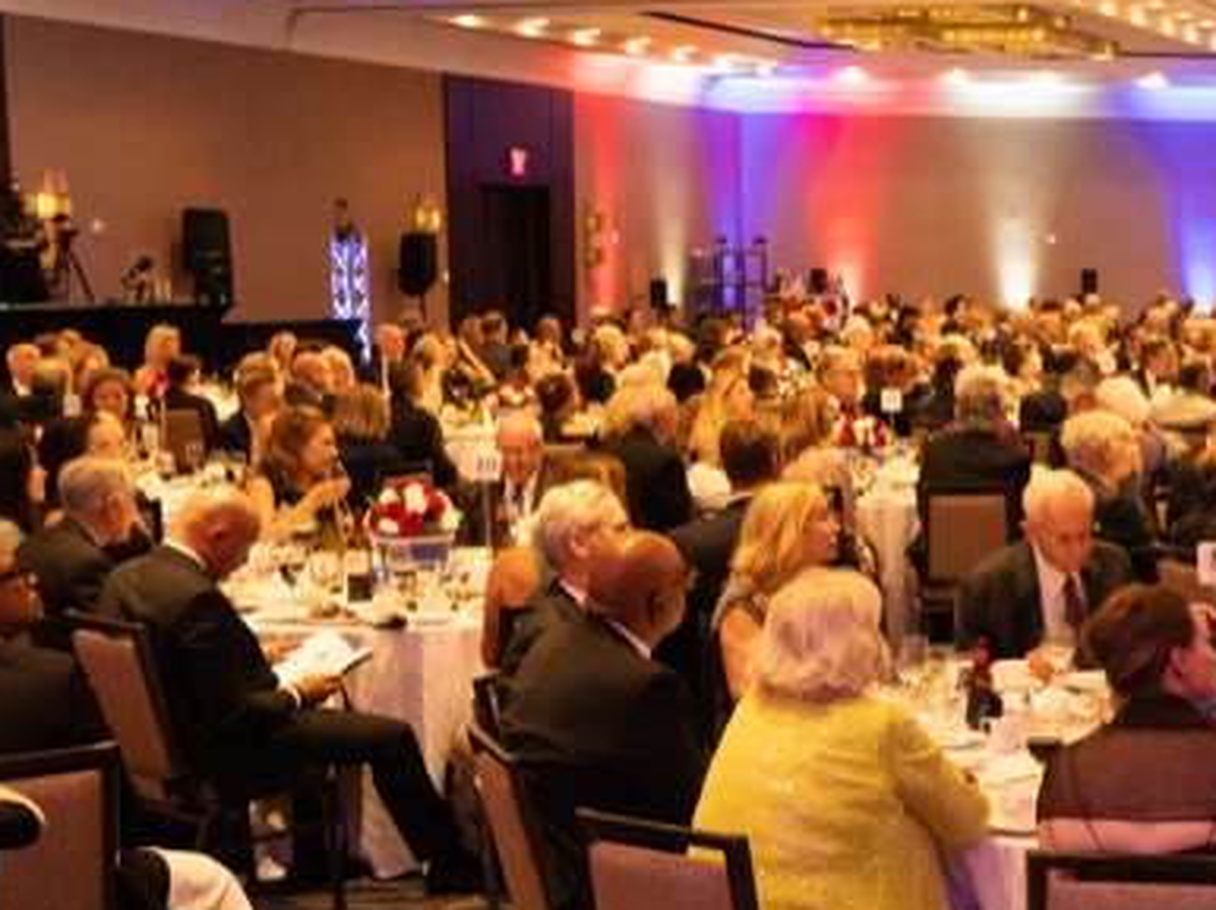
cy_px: 504
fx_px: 2422
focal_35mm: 69
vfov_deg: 21.3
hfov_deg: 26.8
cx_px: 1181
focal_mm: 23
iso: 6400
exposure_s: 1/80
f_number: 2.8
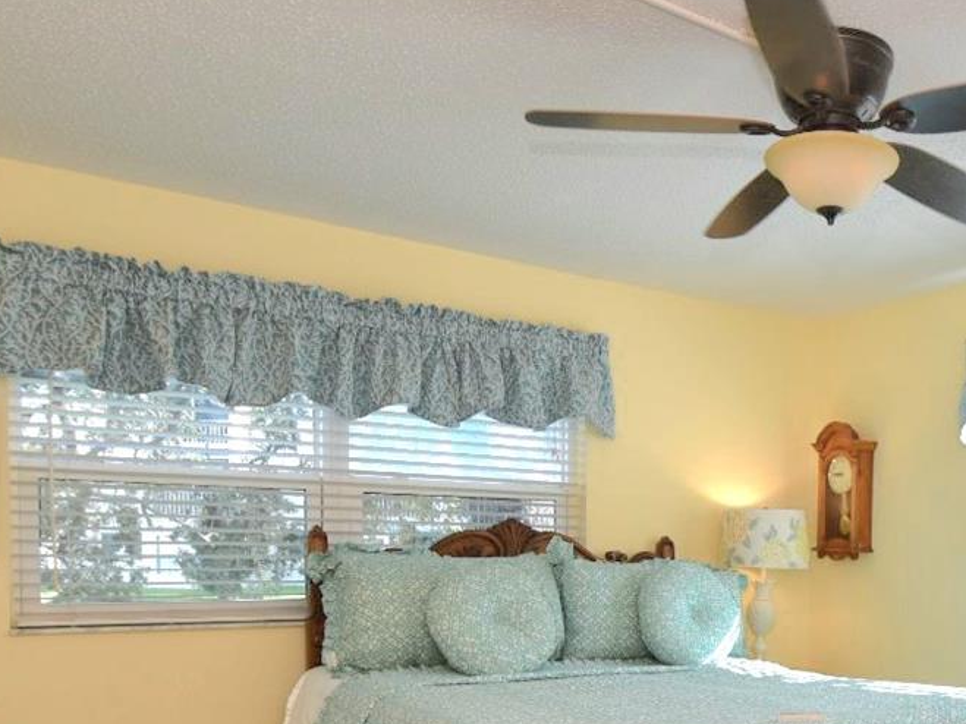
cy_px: 586
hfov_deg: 48.4
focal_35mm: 35
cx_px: 827
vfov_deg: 39.0
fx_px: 977
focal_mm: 10
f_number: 7.1
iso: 400
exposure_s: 1/200
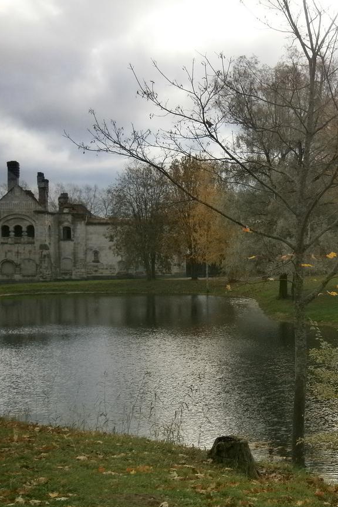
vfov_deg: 38.2
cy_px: 254
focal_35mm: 52
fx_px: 732
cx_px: 310
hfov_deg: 25.1
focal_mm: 6.4
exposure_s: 1/500
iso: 80
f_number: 3.1
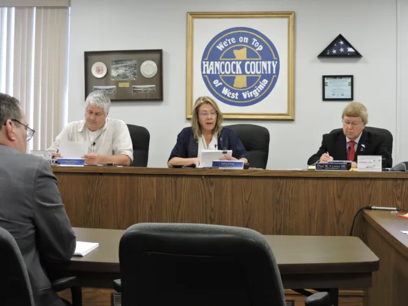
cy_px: 153
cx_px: 204
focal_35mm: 60
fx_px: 707
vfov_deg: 24.4
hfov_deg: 32.2
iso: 400
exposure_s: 1/50
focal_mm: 10.7
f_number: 3.7
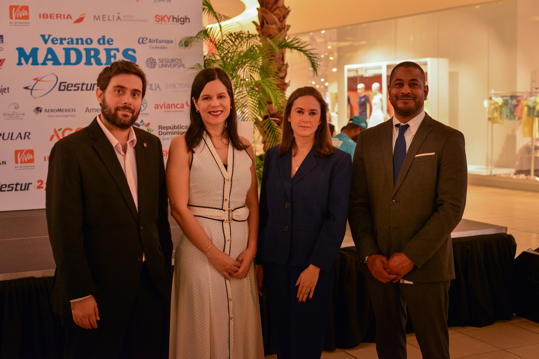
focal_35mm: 51
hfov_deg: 38.9
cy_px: 180
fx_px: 764
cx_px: 267
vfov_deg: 26.5
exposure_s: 1/100
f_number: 3.5
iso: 1000
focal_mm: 50
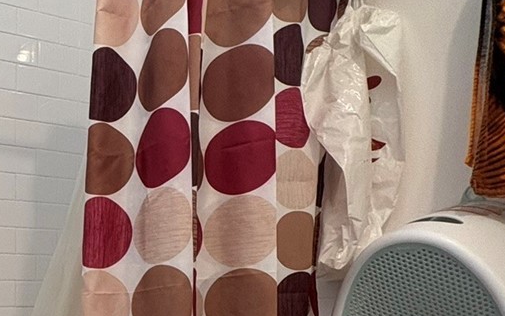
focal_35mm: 47
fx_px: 647
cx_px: -104
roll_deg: +1.5
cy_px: 382
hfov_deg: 34.1
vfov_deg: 24.7
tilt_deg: -5.1
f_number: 2.2
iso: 200
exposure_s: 1/60
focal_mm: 2.22
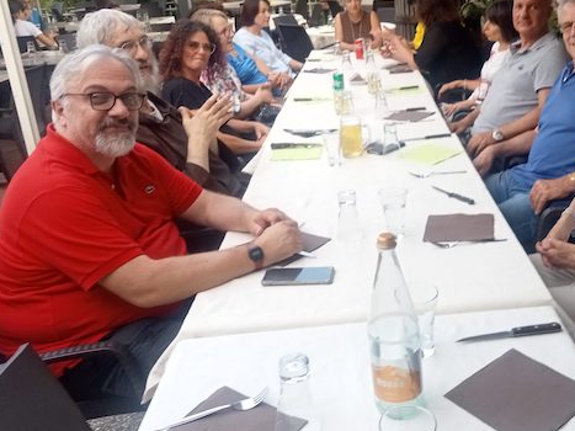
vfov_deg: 34.2
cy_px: 167
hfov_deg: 43.9
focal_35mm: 42
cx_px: 403
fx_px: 697
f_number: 2.2
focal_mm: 3.46
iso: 109
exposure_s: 1/50
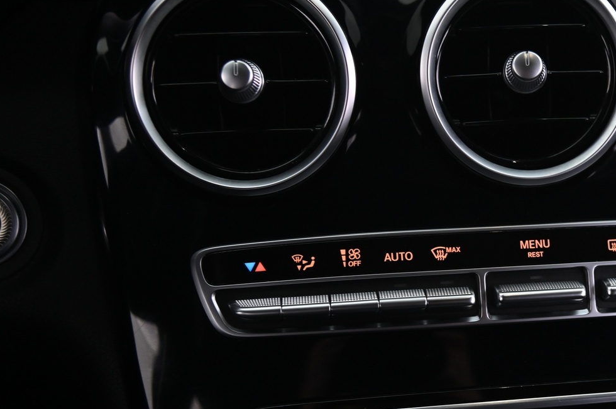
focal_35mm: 63
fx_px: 1077
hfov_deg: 31.1
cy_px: 277
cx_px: 497
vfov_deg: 21.4
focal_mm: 38
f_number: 4
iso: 2000
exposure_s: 1/15
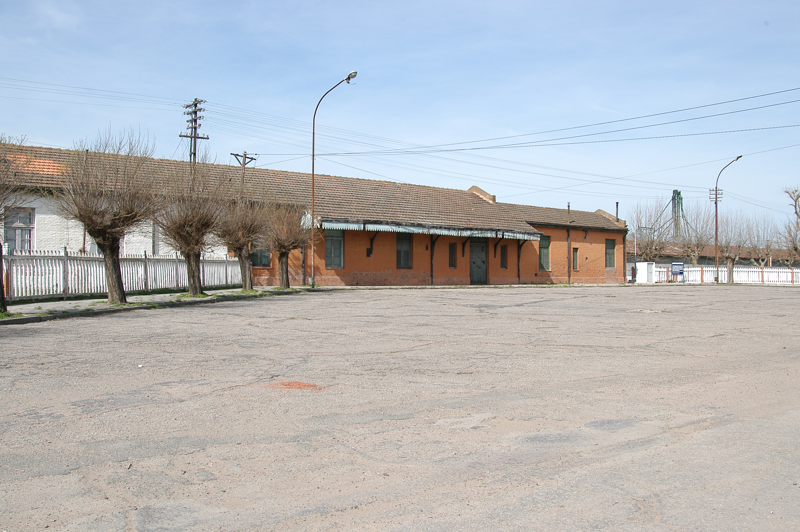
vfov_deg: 36.8
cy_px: 266
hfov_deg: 53.2
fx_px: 799
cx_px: 400
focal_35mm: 36
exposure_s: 1/320
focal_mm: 24
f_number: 9
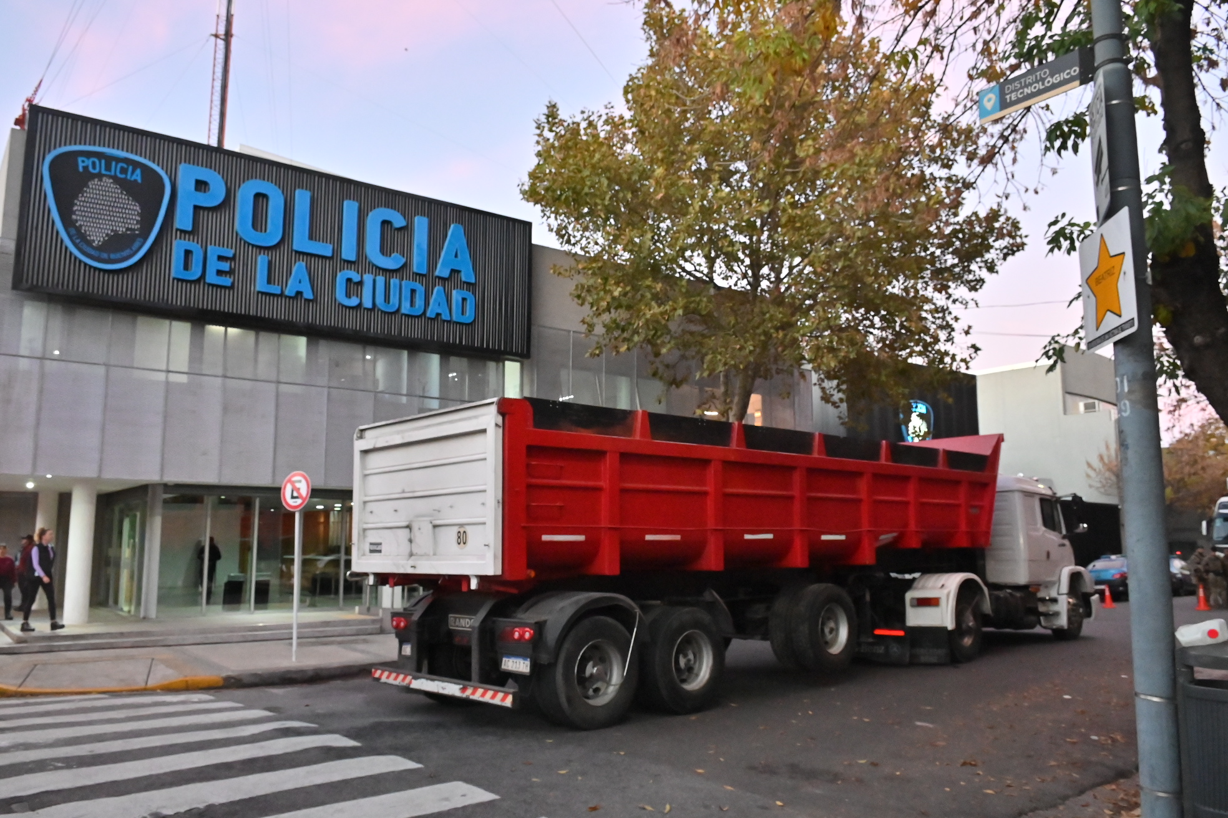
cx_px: 614
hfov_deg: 67.4
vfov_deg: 47.9
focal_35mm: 27
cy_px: 409
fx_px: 921
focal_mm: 18
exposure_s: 1/125
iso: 4000
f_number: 6.3
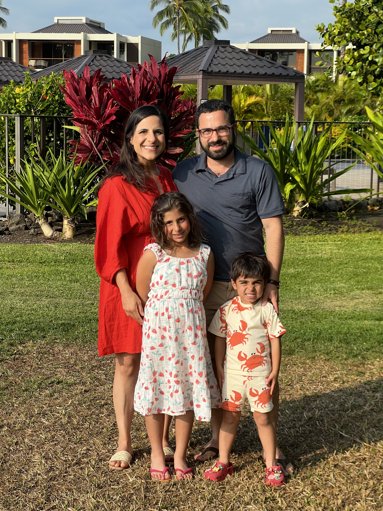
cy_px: 256
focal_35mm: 77
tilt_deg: -7.1
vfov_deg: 25.3
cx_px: 192
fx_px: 1136
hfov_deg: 19.1
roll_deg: -0.8
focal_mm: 9
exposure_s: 1/357
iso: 32
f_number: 2.8
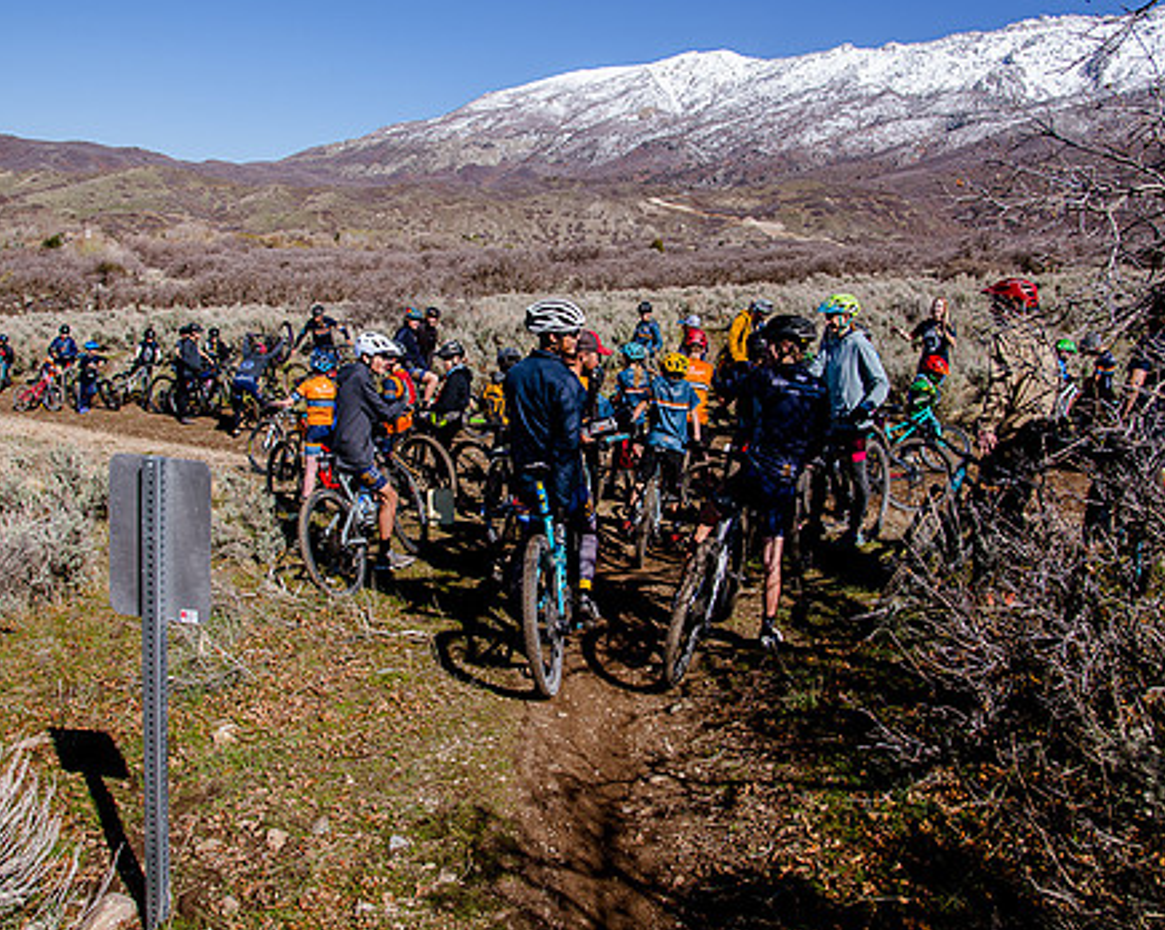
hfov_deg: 58.7
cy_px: 426
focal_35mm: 30
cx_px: 532
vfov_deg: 48.4
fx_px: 1033
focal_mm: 24
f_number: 5.6
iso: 160
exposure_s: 1/640
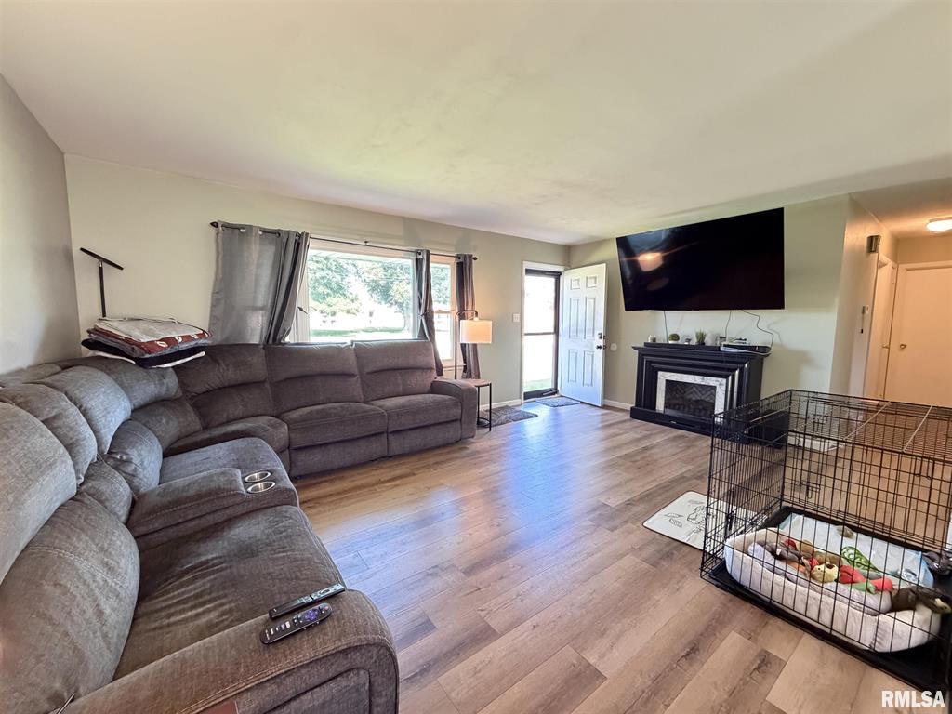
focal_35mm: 14
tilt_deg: -6.0
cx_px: 476
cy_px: 357
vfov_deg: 85.7
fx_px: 385
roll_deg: -0.5
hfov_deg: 102.1
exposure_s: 1/60
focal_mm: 2.22
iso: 800
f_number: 2.2
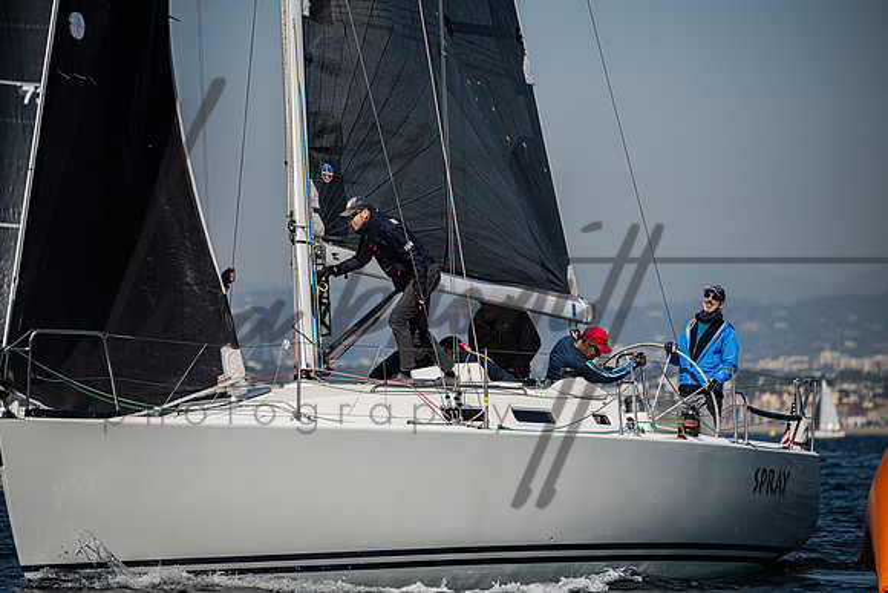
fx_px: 6036
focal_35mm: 245
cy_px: 296
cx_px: 439
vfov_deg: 5.6
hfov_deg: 8.4
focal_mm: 240
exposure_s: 1/6400
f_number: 5
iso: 400
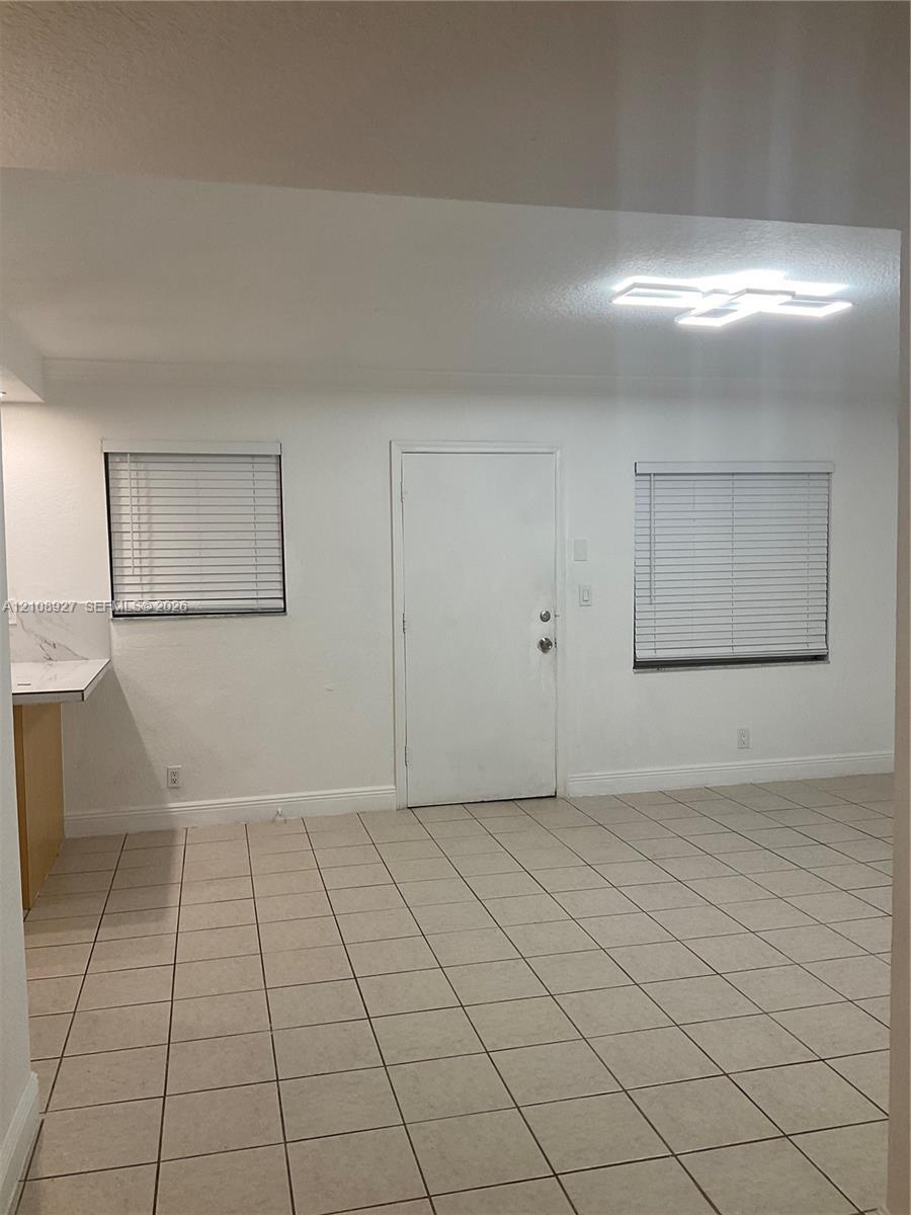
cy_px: 608
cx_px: 456
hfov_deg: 48.2
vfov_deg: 61.7
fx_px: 1018
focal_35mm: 29
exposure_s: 1/60
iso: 40
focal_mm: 3
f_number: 1.8
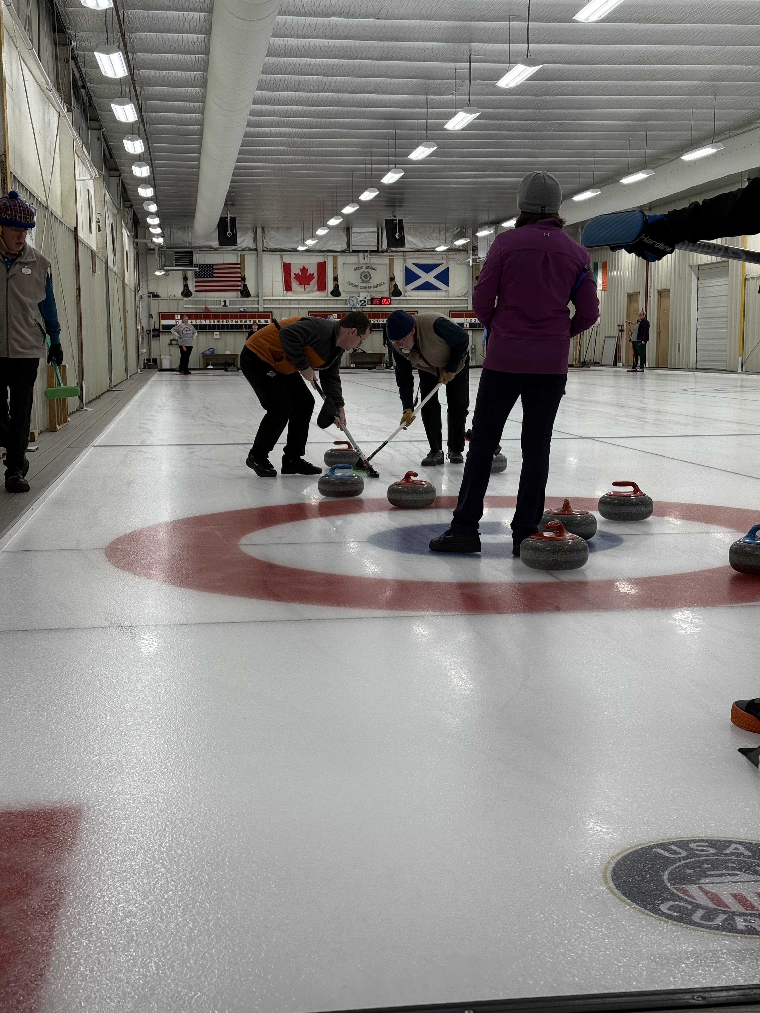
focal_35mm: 48
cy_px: 506
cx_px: 380
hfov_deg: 30.3
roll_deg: -0.5
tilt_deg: -6.8
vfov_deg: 39.7
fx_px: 1405
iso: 64
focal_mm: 6.76
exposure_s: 1/271
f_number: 1.78
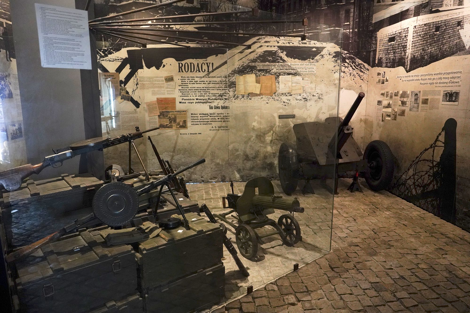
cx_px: 235
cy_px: 156
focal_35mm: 24
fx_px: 313
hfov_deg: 73.7
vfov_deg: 53.1
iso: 3200
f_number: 2.8
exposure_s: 1/80
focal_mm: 24
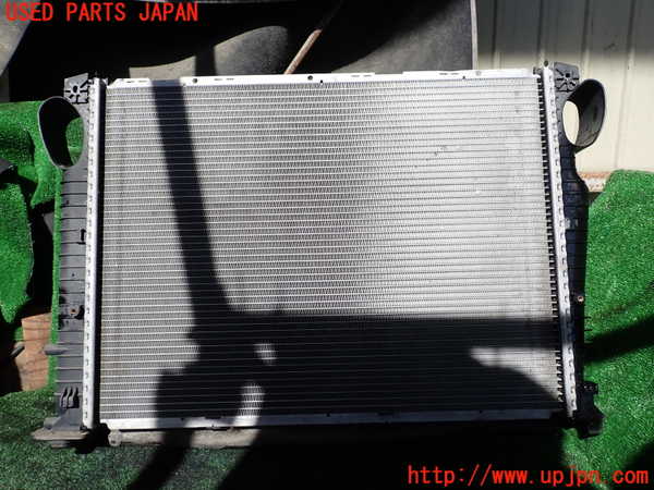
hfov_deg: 60.0
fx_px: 567
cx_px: 327
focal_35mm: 30
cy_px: 245
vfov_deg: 46.8
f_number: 3.2
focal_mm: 5.4
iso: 100
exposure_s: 1/1000
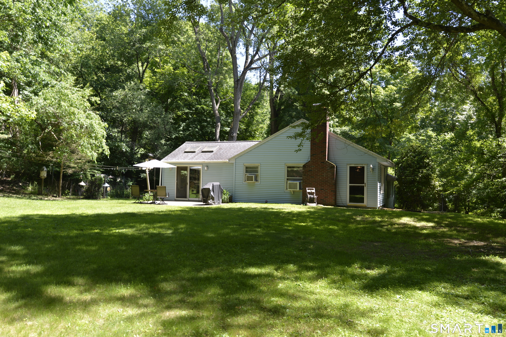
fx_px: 436
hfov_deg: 60.3
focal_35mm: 31
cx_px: 253
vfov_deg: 42.3
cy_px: 168
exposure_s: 1/125
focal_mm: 31
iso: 110
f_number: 5.6
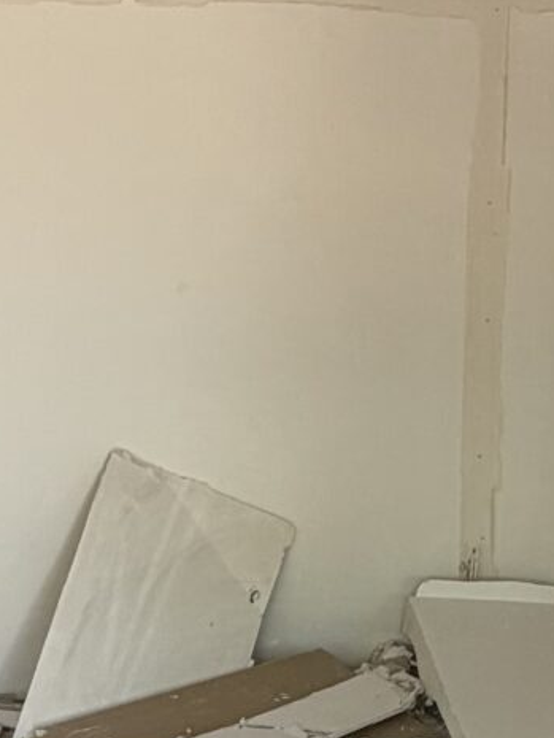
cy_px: 705
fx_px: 1642
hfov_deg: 19.1
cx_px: 373
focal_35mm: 77
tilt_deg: -18.2
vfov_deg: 24.4
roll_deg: -0.9
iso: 80
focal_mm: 2.22
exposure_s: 1/121
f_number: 2.2
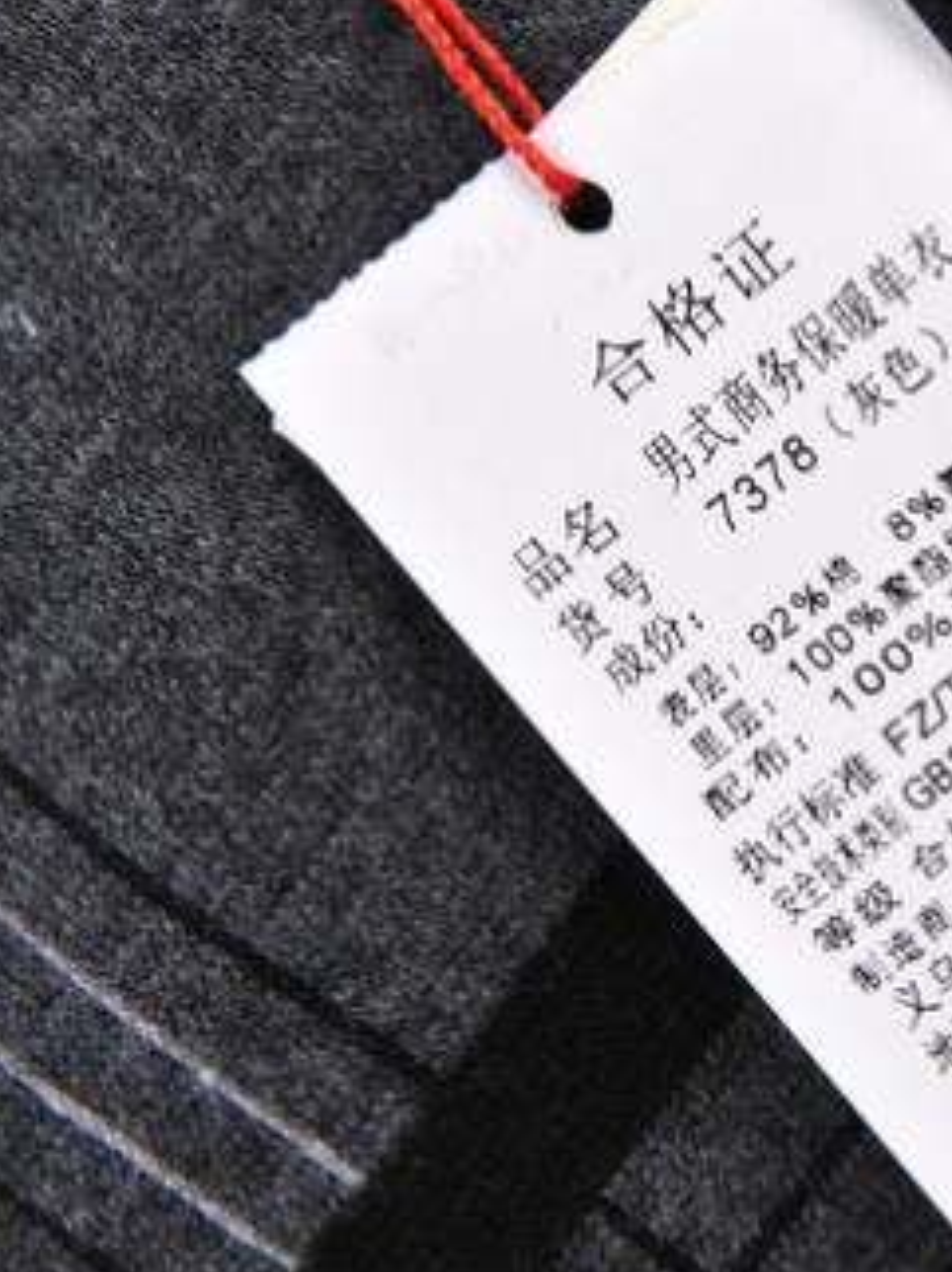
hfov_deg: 11.4
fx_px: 4700
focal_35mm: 128
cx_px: 992
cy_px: 512
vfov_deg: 15.4
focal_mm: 58
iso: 320
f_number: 13
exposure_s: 1/100
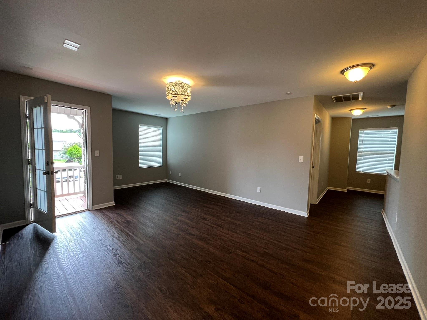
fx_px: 160
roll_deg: -1.4
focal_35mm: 13
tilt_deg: -4.8
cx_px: 214
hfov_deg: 106.2
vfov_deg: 89.9
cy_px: 160
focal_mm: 1.57
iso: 125
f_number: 1.8
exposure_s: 1/60
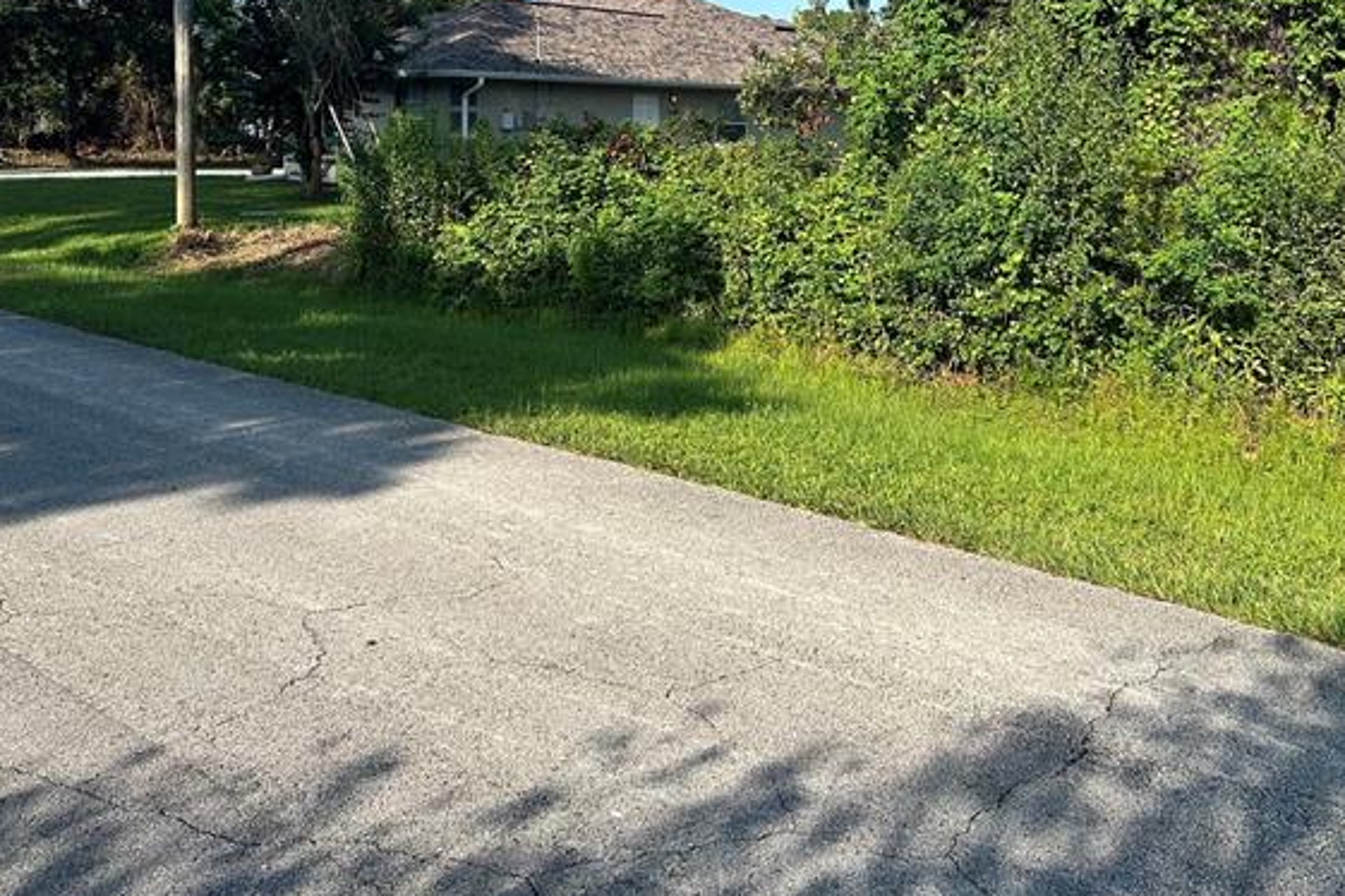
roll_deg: -0.9
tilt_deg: +0.1
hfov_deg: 51.9
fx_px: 1382
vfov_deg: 34.6
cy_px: 156
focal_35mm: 37
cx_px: 683
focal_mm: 5.7
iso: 50
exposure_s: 1/2457
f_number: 1.5
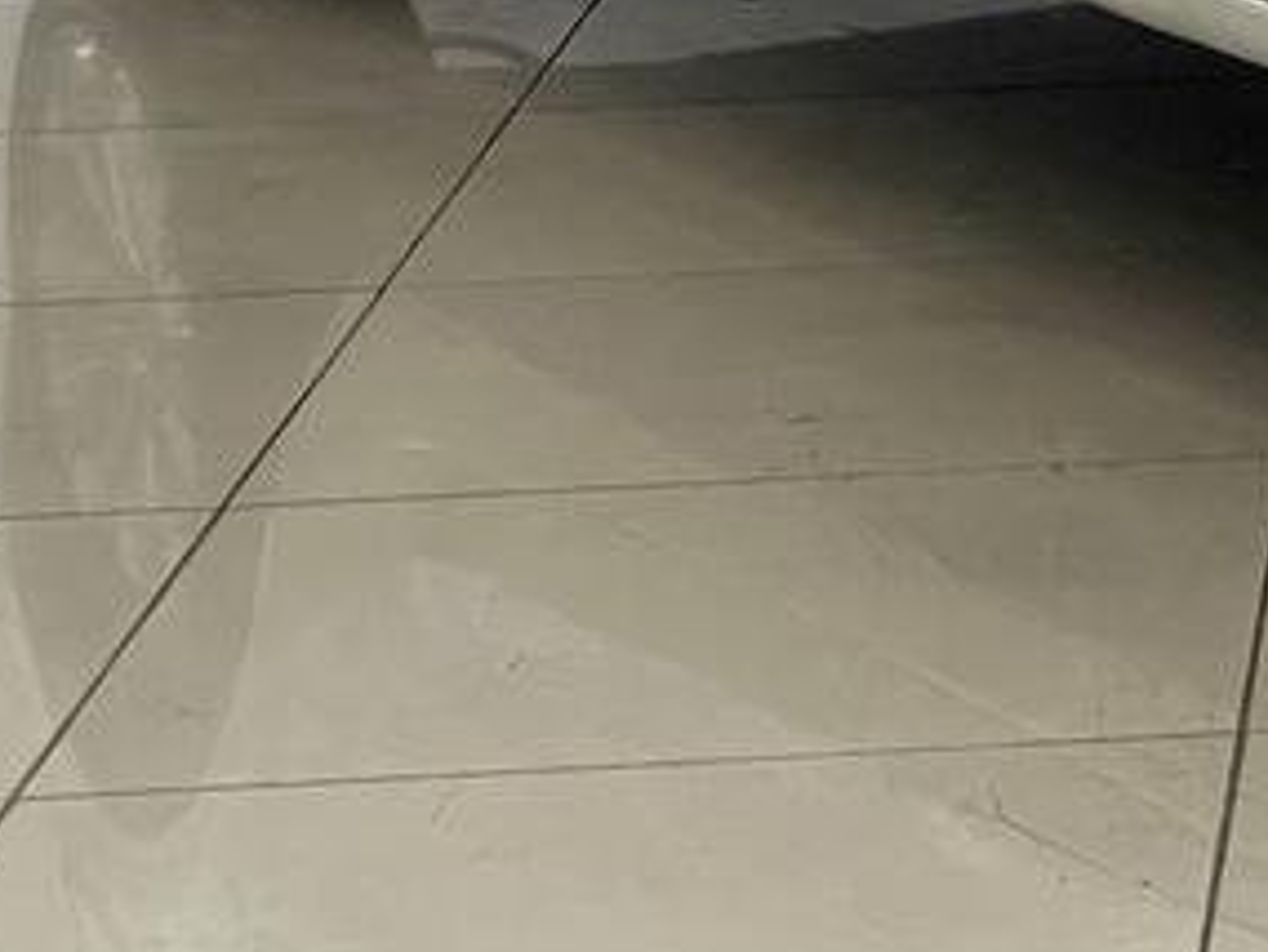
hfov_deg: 8.7
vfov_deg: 6.6
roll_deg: +1.9
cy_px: -965
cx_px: 2318
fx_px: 8025
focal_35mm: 219
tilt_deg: -2.2
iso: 160
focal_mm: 6
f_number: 2
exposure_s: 1/100
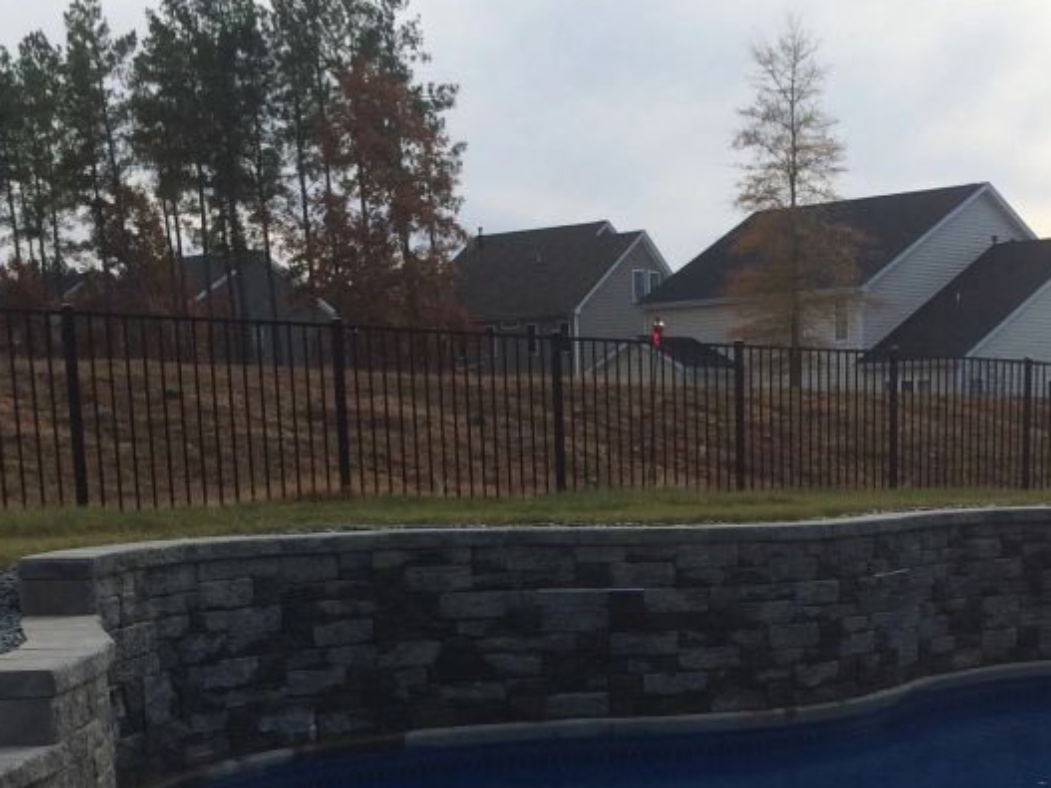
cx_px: 780
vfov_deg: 21.2
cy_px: 842
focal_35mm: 66
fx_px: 2003
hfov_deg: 29.0
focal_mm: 4.12
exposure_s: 1/1786
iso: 40
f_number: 2.2
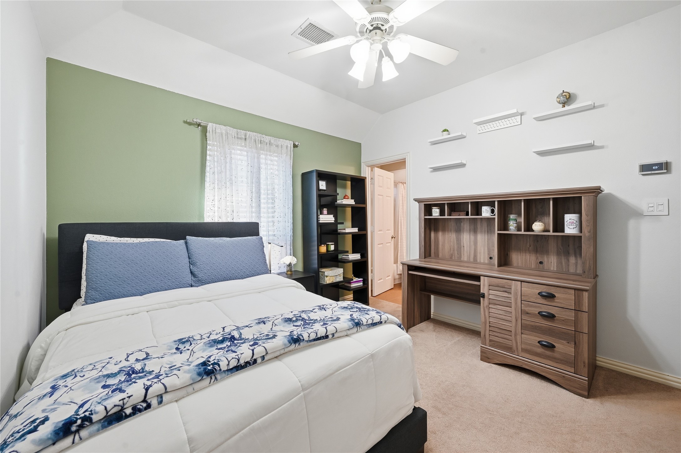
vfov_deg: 81.1
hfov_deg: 104.3
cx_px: 340
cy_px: 226
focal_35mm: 14
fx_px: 265
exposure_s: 1/125
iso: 500
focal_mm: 14
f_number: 9
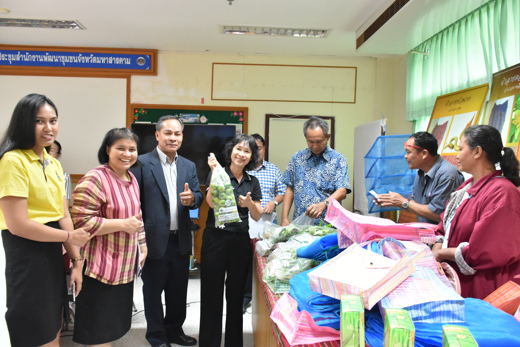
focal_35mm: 27
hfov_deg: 67.4
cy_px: 174
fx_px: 390
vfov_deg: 47.9
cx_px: 260
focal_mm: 18
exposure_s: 1/80
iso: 2500
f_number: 4.5
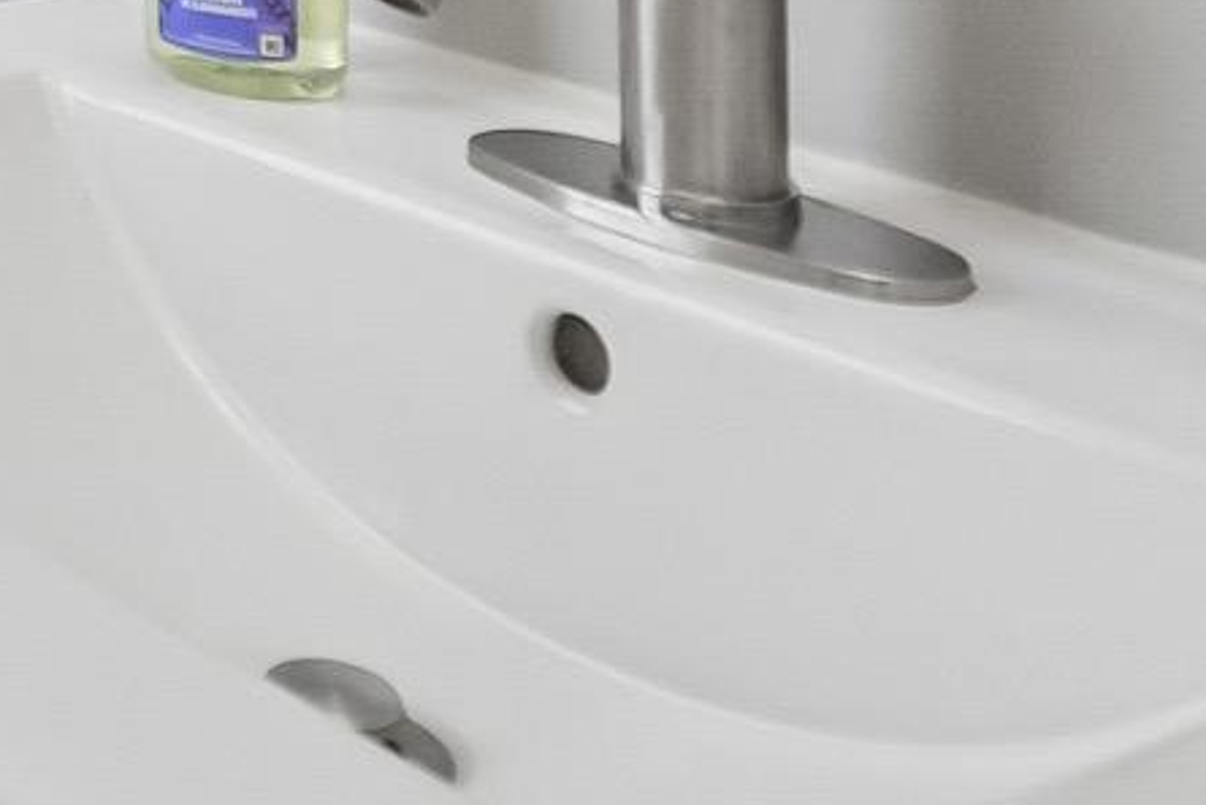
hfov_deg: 22.3
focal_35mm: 69
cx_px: -751
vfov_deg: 17.2
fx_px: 2312
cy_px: -508
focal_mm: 10
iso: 400
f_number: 5.6
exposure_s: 1/160
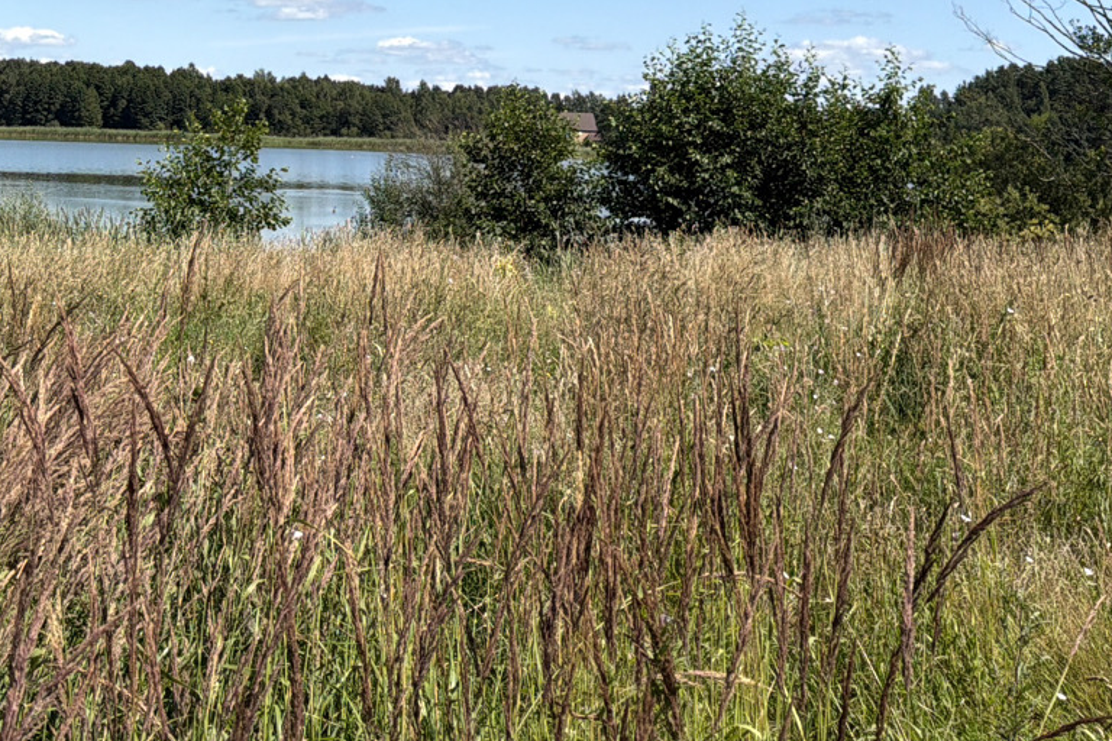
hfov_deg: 29.8
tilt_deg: +6.6
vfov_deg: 19.8
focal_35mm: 65
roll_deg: -1.7
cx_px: 143
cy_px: -120
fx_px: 2008
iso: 80
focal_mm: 6.76
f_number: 1.78
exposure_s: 1/6173
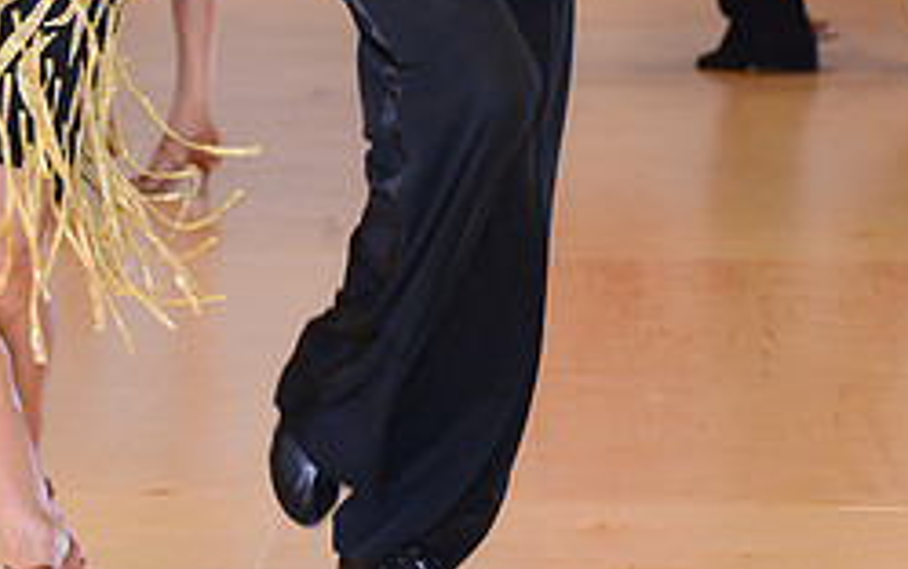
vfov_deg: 5.0
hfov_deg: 8.0
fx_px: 6463
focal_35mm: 261
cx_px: 290
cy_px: -193
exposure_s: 1/250
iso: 1250
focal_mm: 110
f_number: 5
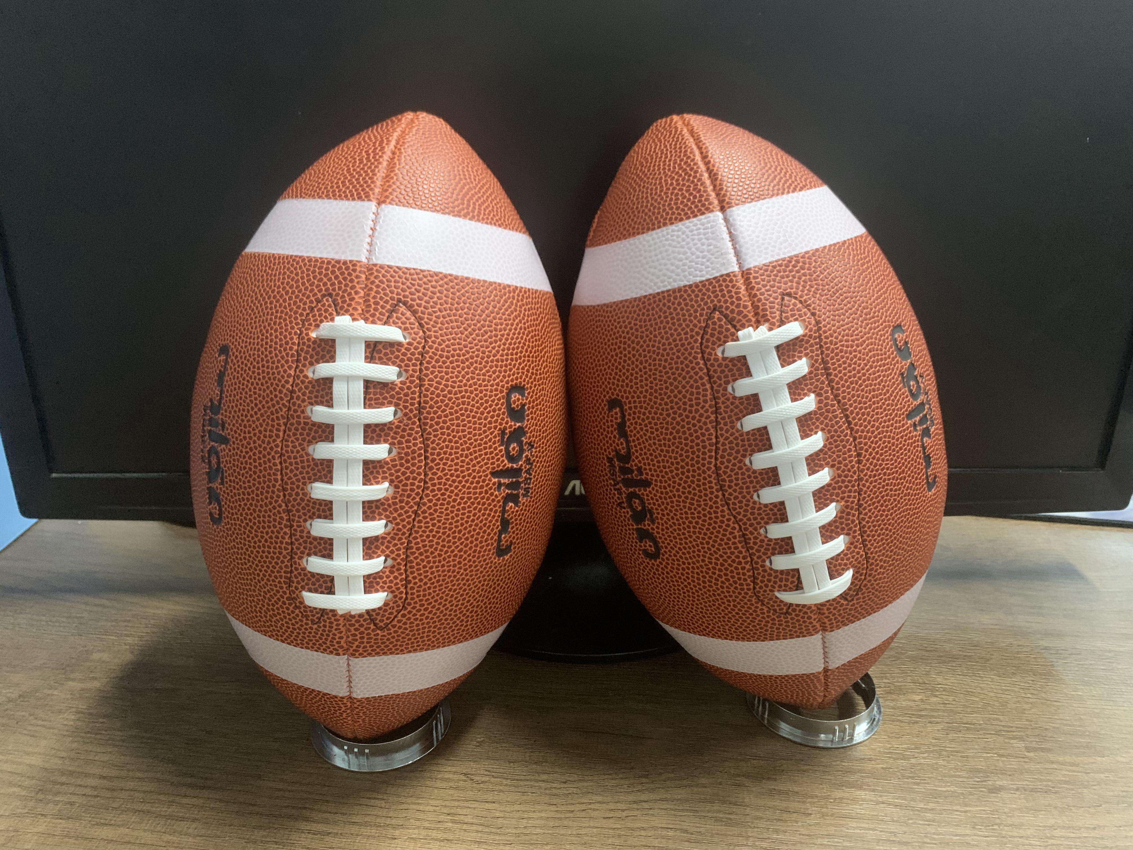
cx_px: 566
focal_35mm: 26
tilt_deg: -22.0
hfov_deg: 67.3
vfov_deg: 53.1
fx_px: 851
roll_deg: -1.1
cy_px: 425
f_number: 1.8
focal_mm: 4.25
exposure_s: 1/30
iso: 500
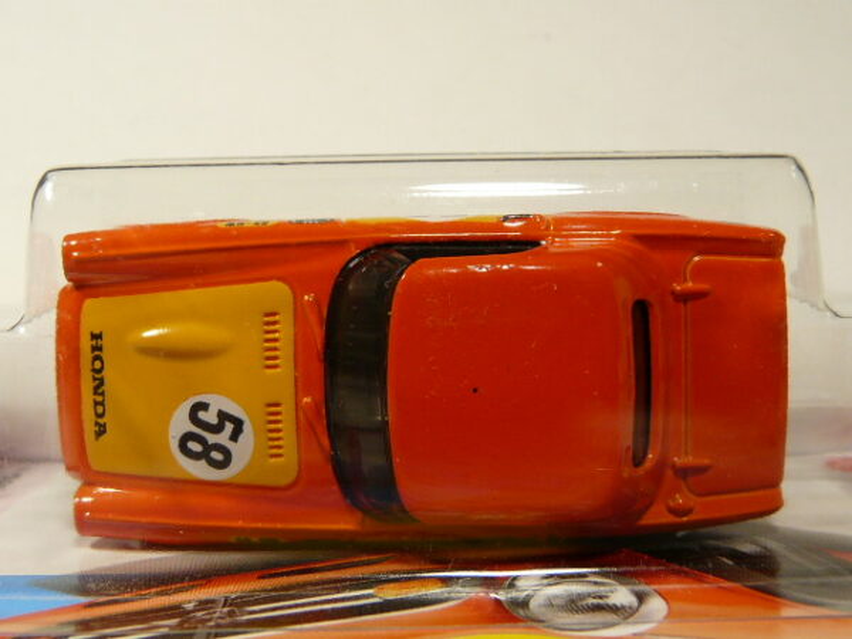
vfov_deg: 32.2
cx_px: 426
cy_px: 320
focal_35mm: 45
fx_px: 1108
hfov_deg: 42.1
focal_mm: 4.6
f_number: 2.8
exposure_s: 1/80
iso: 100
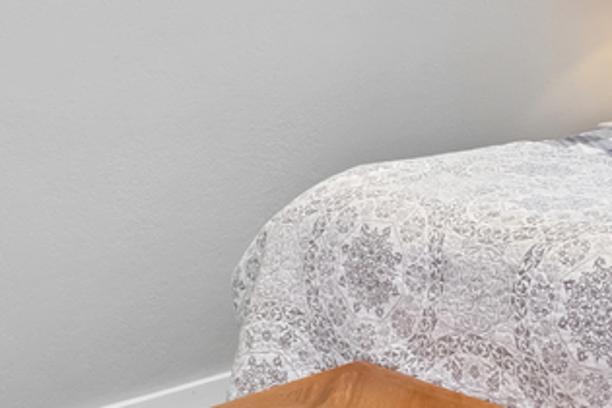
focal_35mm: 72
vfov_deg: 18.2
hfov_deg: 26.3
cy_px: -52
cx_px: 635
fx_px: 1224
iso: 500
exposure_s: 1/6
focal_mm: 9
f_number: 7.1
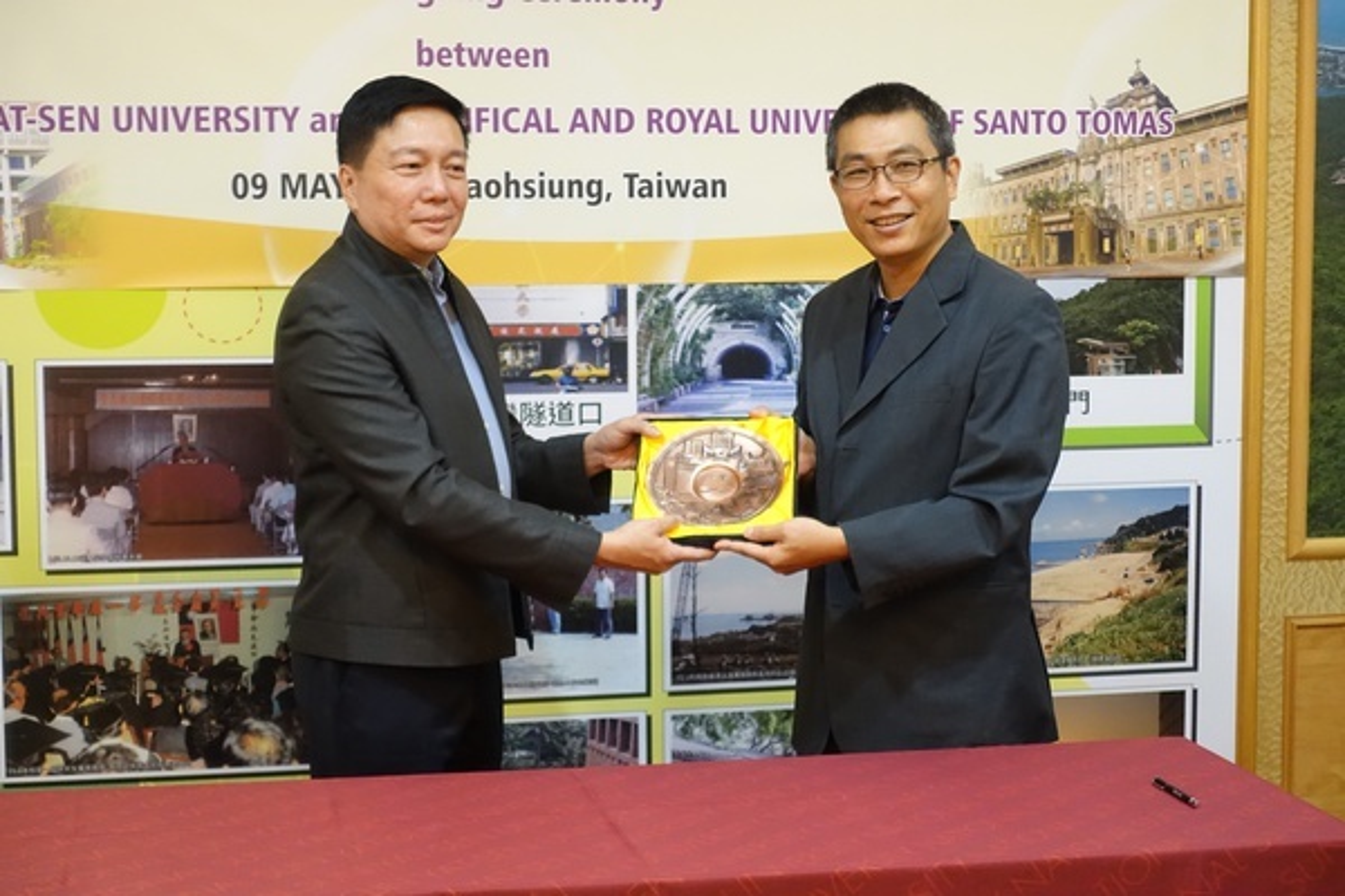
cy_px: 448
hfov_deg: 29.7
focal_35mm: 68
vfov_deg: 20.0
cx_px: 672
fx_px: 2540
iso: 2000
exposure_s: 1/80
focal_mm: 25
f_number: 2.8
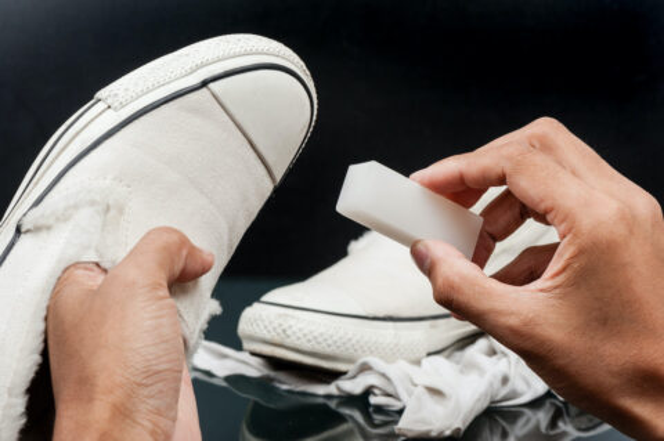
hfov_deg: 19.5
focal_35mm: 105
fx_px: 1935
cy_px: 220
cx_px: 332
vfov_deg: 13.0
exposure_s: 1/200
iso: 200
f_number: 14
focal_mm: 105
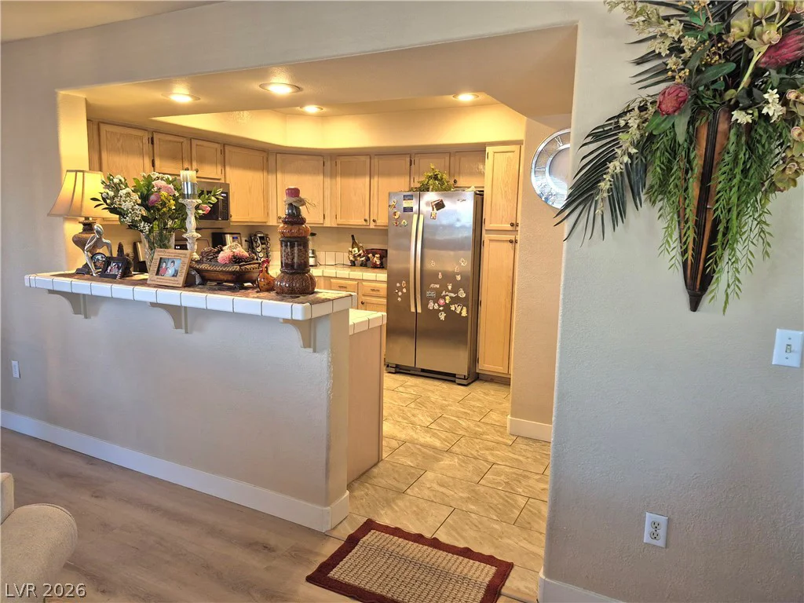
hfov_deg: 73.9
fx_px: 534
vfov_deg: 58.9
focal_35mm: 23
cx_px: 402
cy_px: 302
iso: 320
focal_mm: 5.4
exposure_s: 1/120
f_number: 1.8
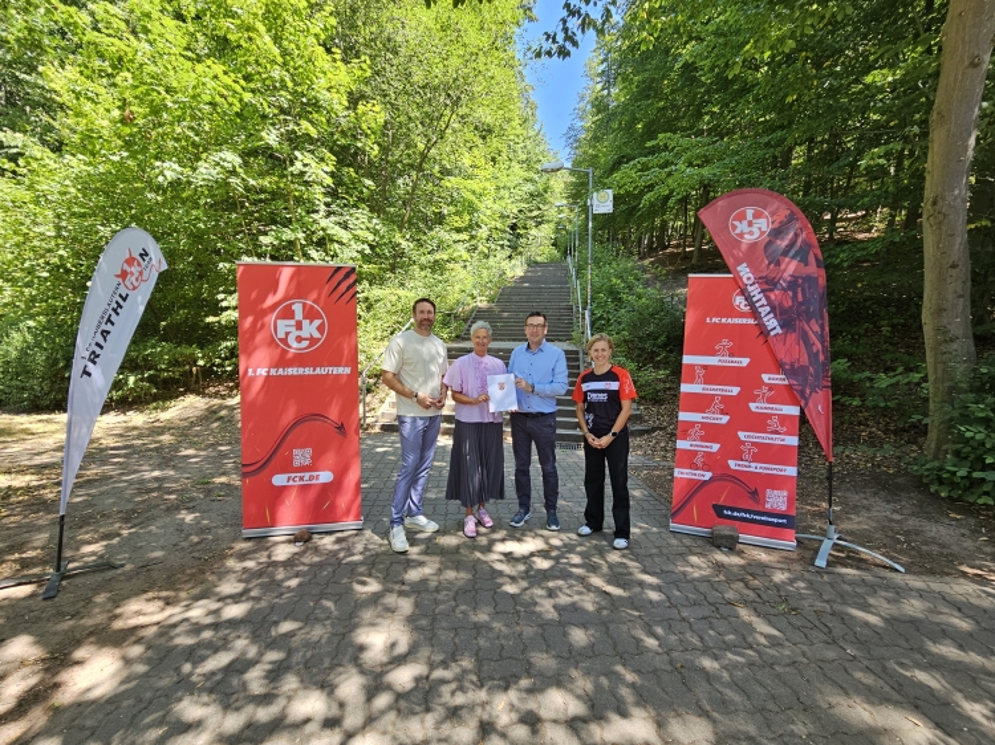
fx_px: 374
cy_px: 372
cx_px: 498
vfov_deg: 89.9
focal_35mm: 13
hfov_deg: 106.2
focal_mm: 2.2
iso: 50
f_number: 2.2
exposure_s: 1/149
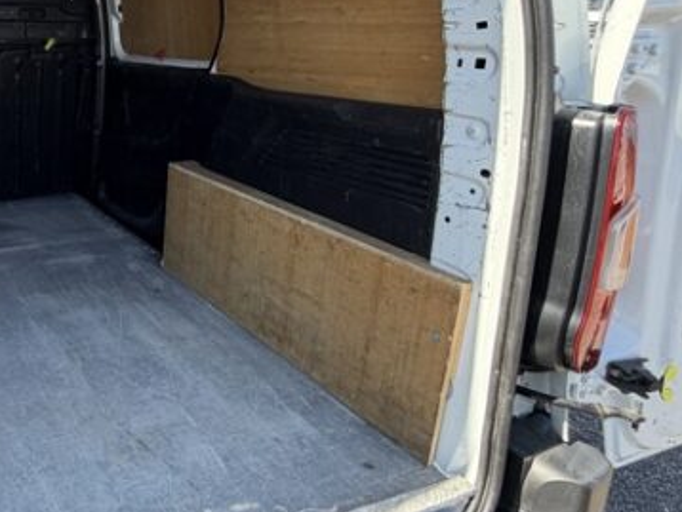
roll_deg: -2.7
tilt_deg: -15.2
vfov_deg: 45.9
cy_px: 160
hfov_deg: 52.9
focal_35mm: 30
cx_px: 74
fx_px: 591
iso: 40
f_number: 2.2
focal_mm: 2.22
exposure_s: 1/207
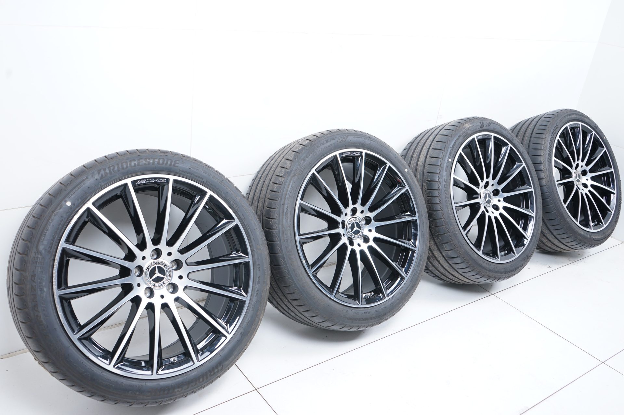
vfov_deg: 42.3
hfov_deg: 60.3
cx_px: 312
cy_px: 208
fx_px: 537
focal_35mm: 31
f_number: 5.6
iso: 250
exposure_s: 1/125
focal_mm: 31
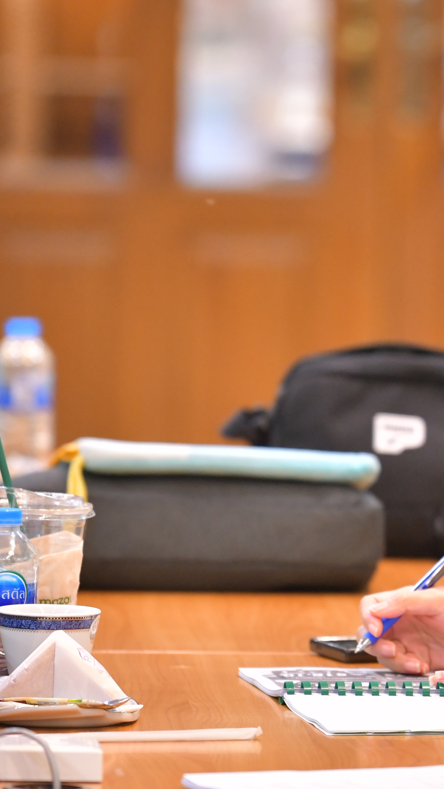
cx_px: 489
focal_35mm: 437
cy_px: 395
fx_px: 9151
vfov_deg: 4.9
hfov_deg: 2.8
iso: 1600
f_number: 2.8
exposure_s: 1/100
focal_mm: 185
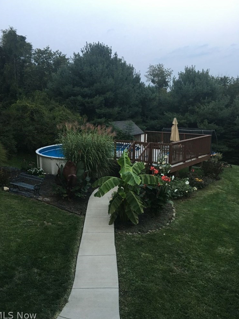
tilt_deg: -8.6
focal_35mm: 30
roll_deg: +0.9
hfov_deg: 46.8
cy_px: 158
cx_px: 116
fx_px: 276
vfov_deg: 60.0
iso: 40
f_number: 2.2
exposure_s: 1/30
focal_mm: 4.15
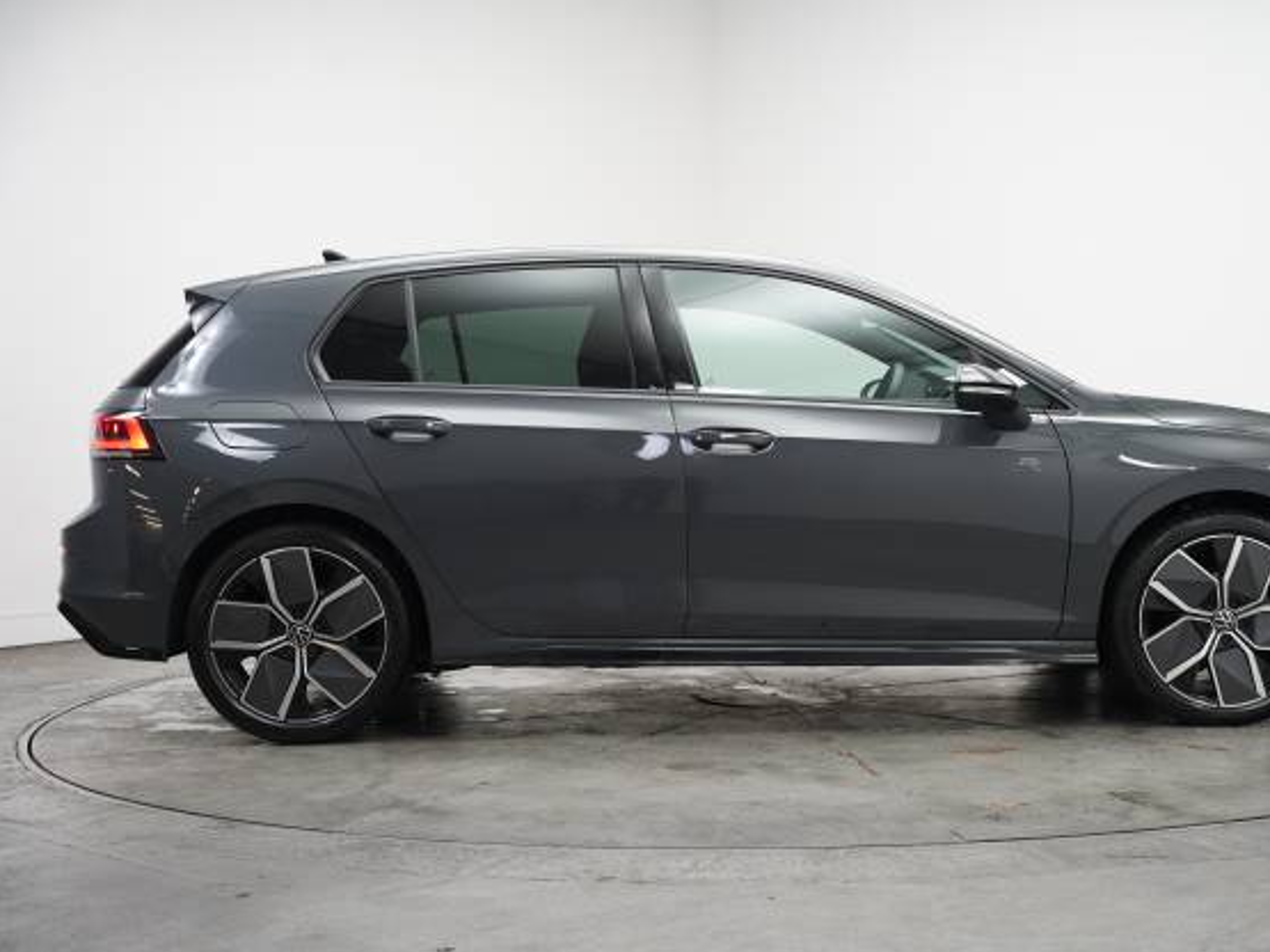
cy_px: 469
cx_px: 730
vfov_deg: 28.0
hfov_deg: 36.8
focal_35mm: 52
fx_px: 1907
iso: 1600
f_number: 3.5
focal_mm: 46.9
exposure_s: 1/160
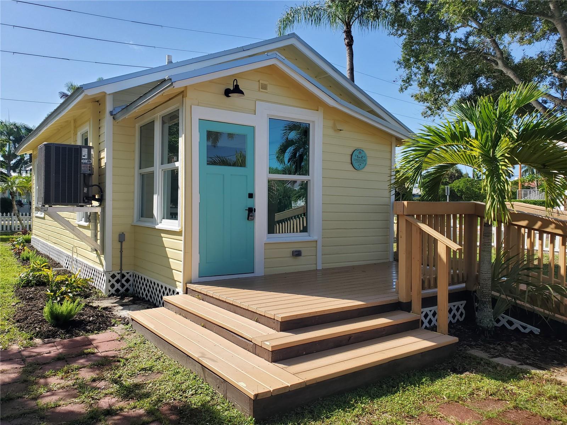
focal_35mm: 26
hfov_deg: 67.3
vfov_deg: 53.1
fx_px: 426
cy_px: 212
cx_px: 284
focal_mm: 4.3
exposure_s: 1/1135
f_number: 2.4
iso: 50
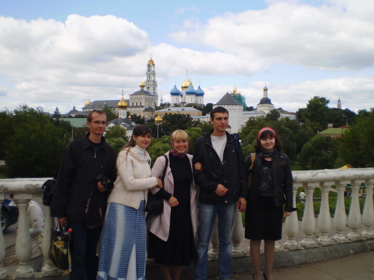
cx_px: 187
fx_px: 400
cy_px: 138
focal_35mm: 37
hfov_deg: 50.1
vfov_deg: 38.7
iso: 64
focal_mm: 6.3
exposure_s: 1/800
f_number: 3.1
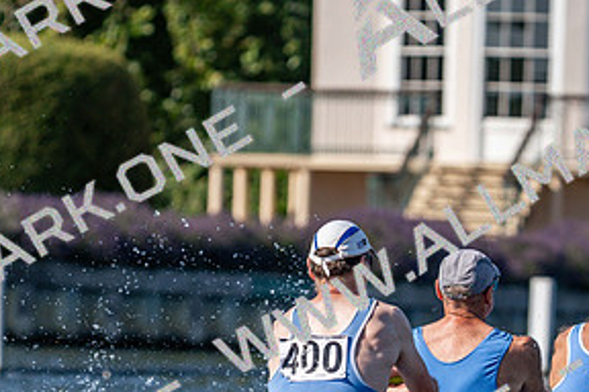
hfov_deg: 3.5
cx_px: 466
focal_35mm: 582
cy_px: 379
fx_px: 9521
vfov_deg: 2.4
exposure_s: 1/1600
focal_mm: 289
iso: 200
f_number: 5.6
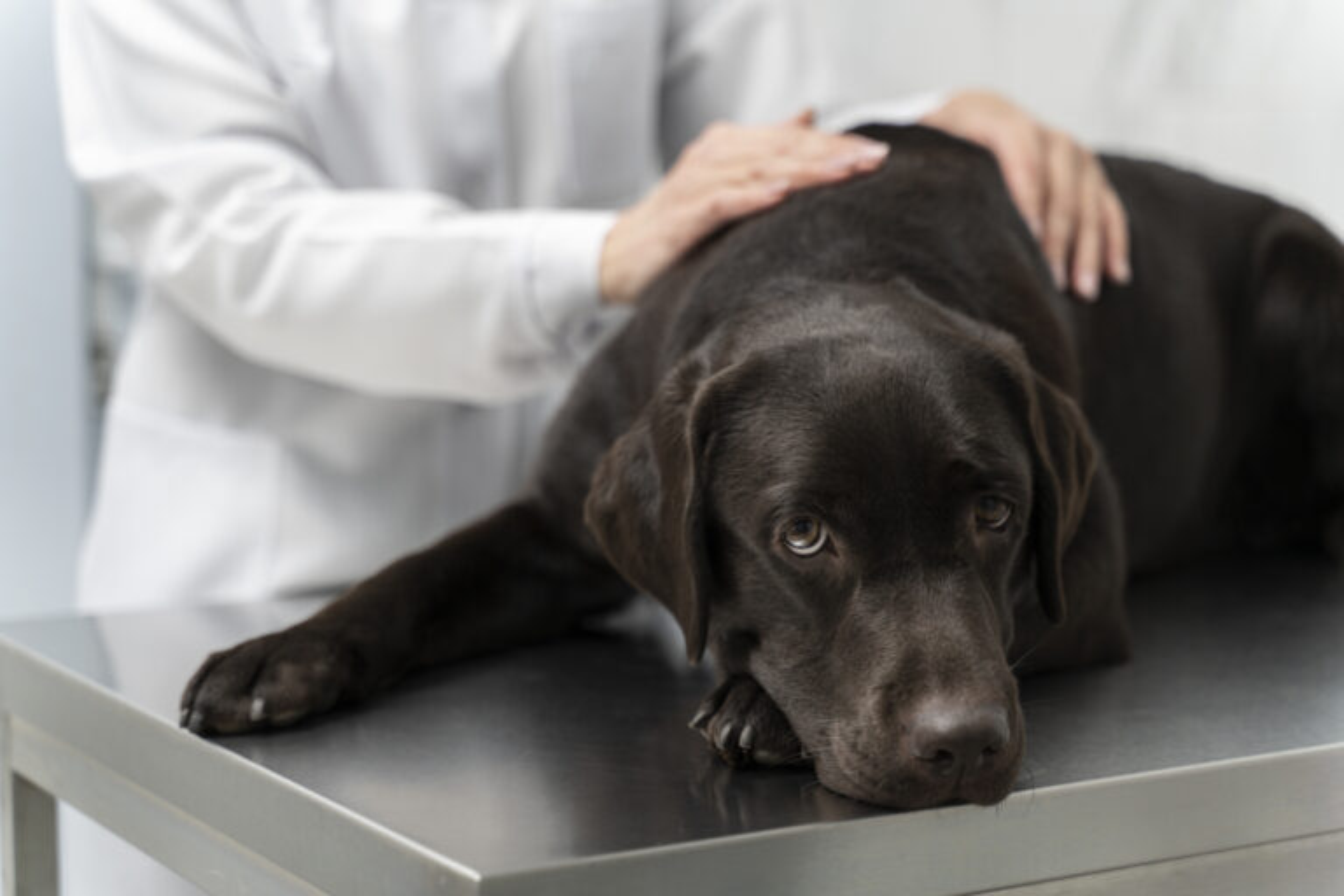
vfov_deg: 18.9
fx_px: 2688
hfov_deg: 28.1
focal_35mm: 72
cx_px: 672
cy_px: 448
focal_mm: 72
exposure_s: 1/160
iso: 500
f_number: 2.8
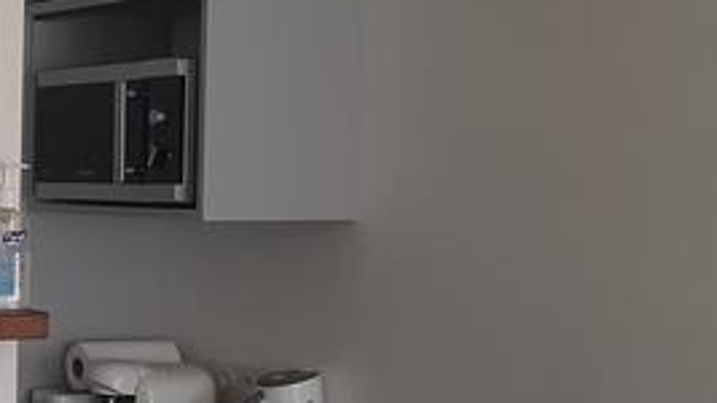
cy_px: 250
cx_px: -62
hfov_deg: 23.5
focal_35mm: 85
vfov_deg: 14.2
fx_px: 1616
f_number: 1.7
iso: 50
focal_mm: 3.93
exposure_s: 1/120
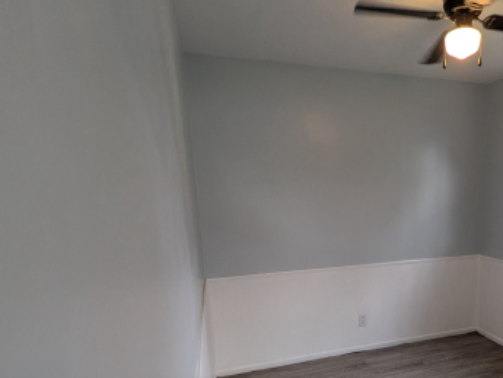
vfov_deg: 50.3
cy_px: 258
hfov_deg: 62.2
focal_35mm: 27
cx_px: 367
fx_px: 392
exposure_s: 1/120
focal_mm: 1.83
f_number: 2.2
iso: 71
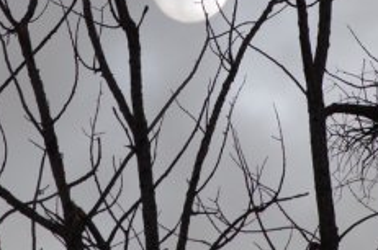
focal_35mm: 779
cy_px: 12
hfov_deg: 2.7
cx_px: 183
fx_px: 8163
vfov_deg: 1.8
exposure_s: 1/1000
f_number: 8
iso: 100
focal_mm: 200
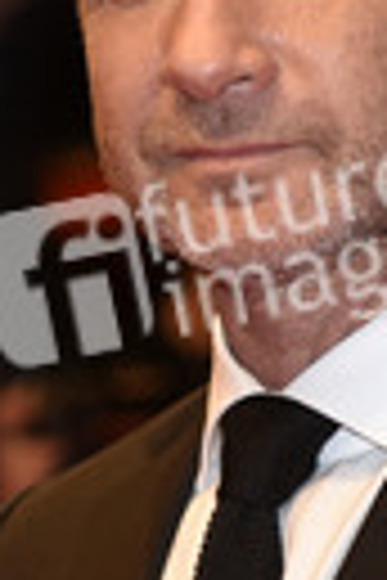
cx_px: 342
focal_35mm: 489
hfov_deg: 2.8
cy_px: 486
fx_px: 7877
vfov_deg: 4.2
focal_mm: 105
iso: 640
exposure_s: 1/320
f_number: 3.2
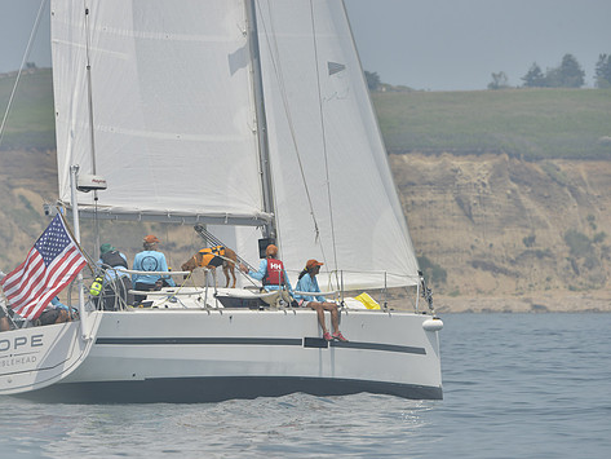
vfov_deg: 5.3
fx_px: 4996
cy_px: 249
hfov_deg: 7.0
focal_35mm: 283
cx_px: 239
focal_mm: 240
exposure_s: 1/1000
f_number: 10
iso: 280
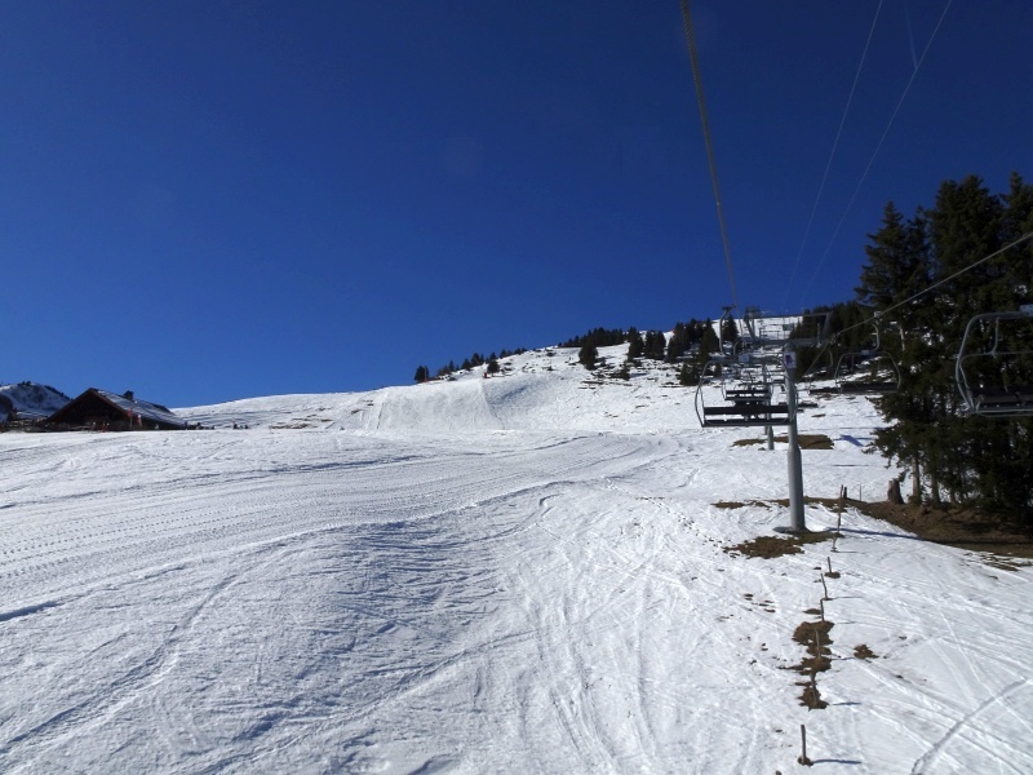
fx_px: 716
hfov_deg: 71.6
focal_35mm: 24
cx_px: 516
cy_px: 388
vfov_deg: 56.8
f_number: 5
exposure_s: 1/2000
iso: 80
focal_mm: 4.1
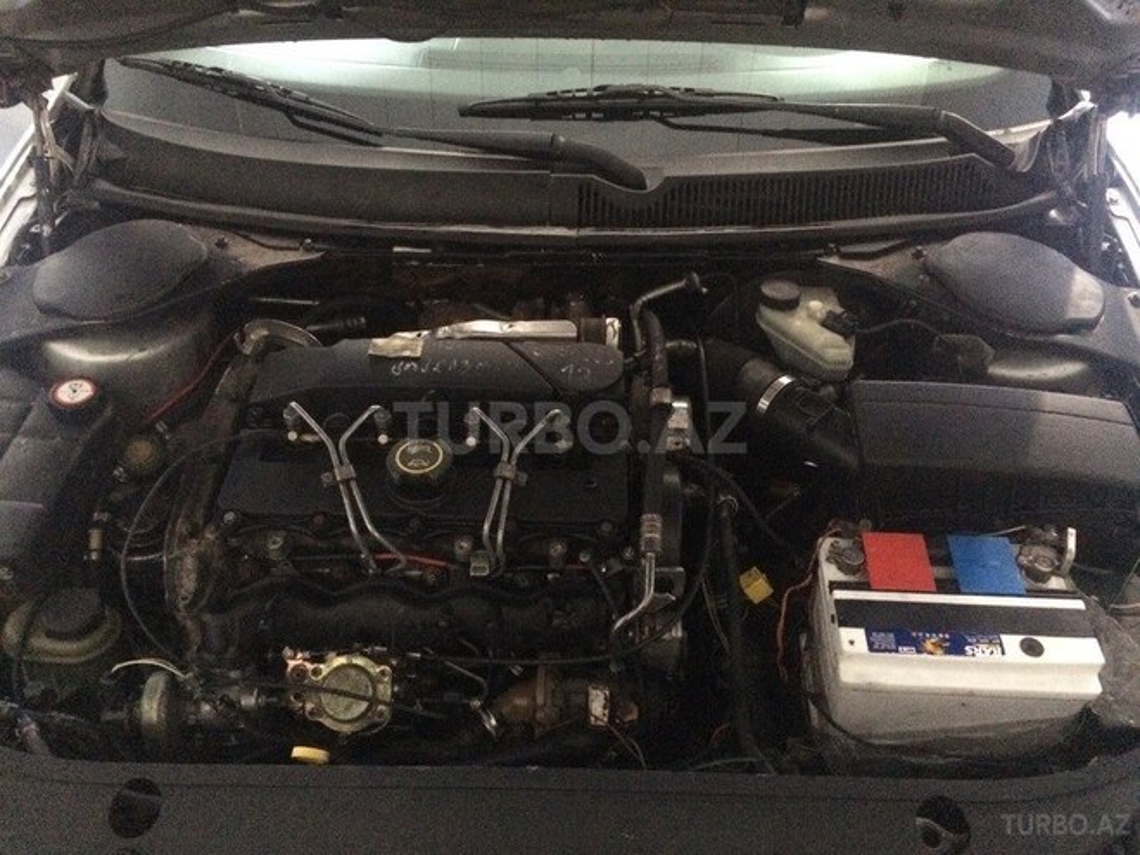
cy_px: 428
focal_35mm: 29
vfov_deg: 48.2
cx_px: 570
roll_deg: -2.9
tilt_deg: -44.0
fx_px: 955
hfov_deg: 61.7
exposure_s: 1/17
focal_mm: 4.15
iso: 800
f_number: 2.2
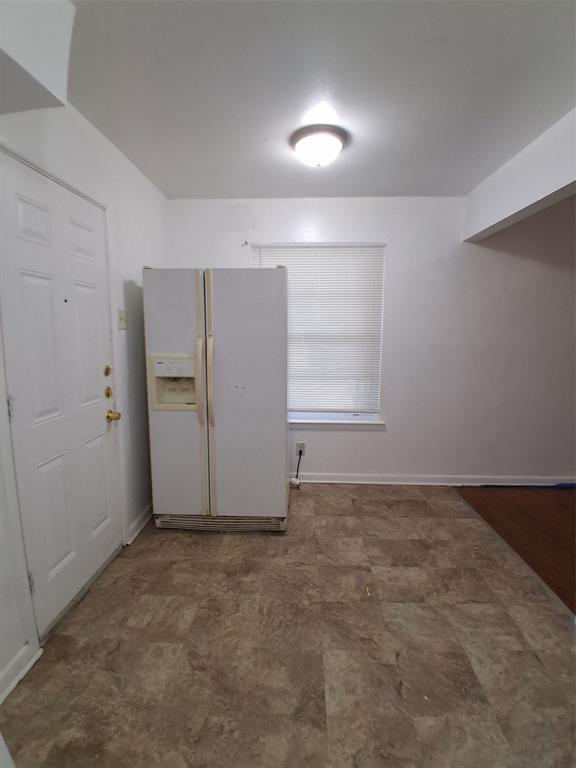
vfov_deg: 91.0
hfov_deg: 74.7
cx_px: 288
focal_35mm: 17
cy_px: 384
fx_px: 377
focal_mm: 1.4
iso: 125
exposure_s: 1/40
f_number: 2.2
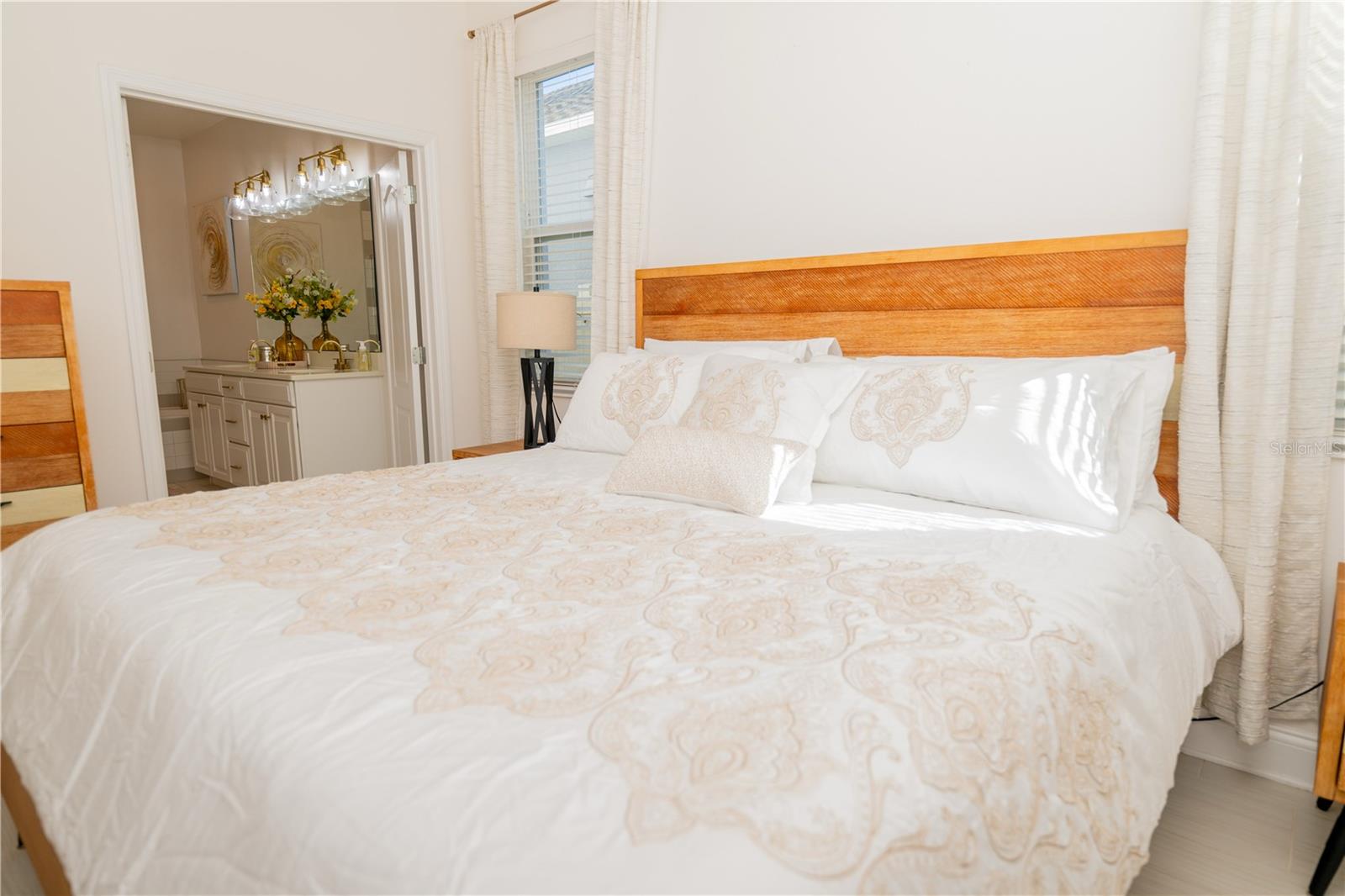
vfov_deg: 63.2
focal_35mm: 20
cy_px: 448
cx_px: 672
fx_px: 728
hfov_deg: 85.4
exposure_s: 1/400
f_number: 3.2
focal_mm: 19.5
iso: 100
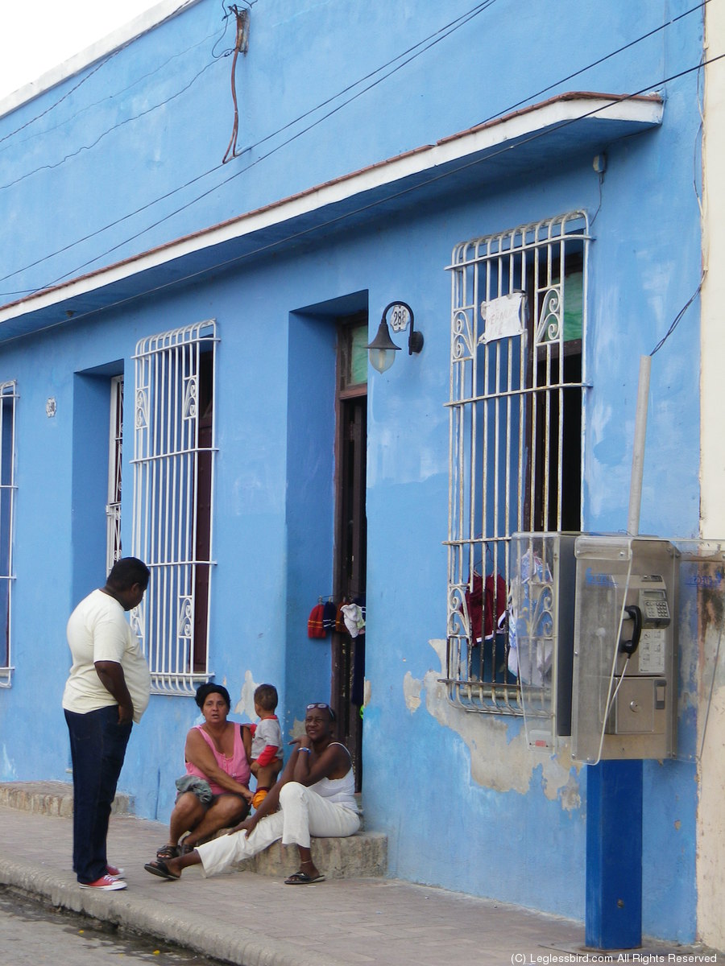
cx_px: 362
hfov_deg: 17.4
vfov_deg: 23.0
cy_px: 483
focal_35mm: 85
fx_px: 2374
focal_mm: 14.9
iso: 80
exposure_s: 1/100
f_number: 5.2
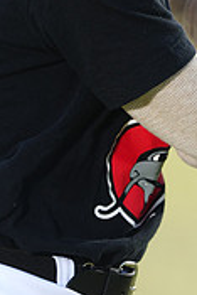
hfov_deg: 2.1
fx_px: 5431
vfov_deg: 3.1
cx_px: 137
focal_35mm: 663
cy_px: -98
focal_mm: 200
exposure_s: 1/250
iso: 64
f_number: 4.5
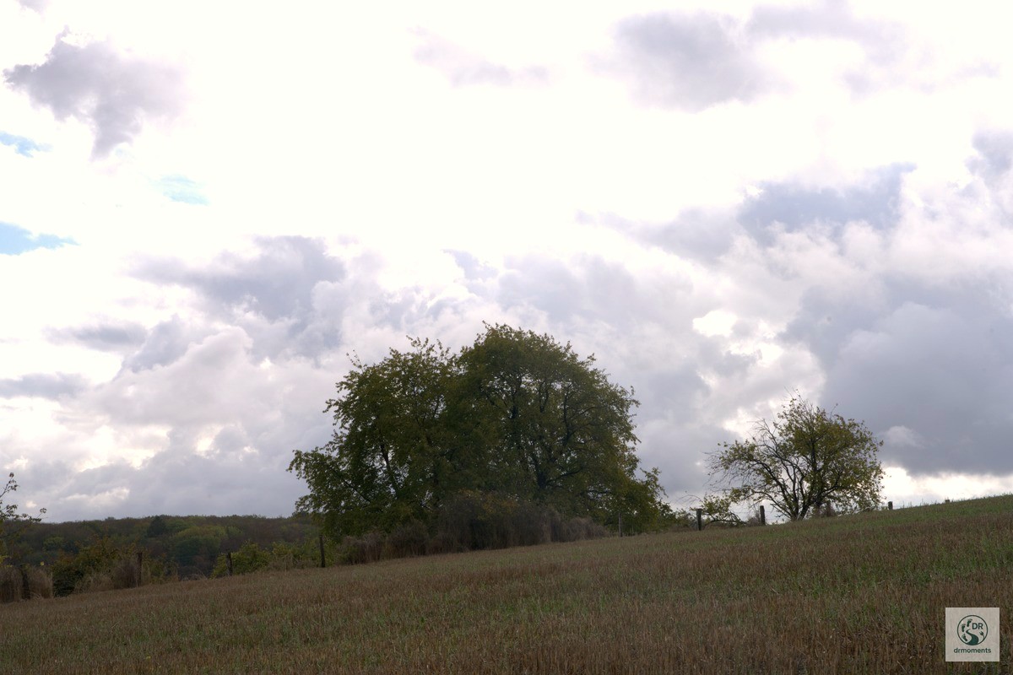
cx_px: 506
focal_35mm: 65
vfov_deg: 20.9
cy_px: 338
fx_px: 1829
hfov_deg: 31.0
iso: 500
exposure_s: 1/125
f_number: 20
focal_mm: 65
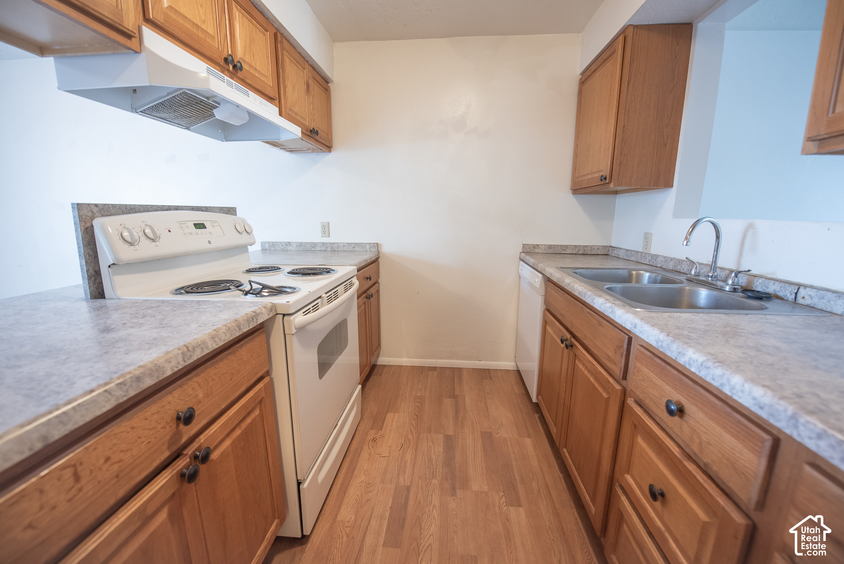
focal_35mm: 14
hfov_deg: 104.2
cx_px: 422
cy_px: 282
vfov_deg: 81.3
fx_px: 328
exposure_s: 1/50
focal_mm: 14
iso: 1000
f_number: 3.5
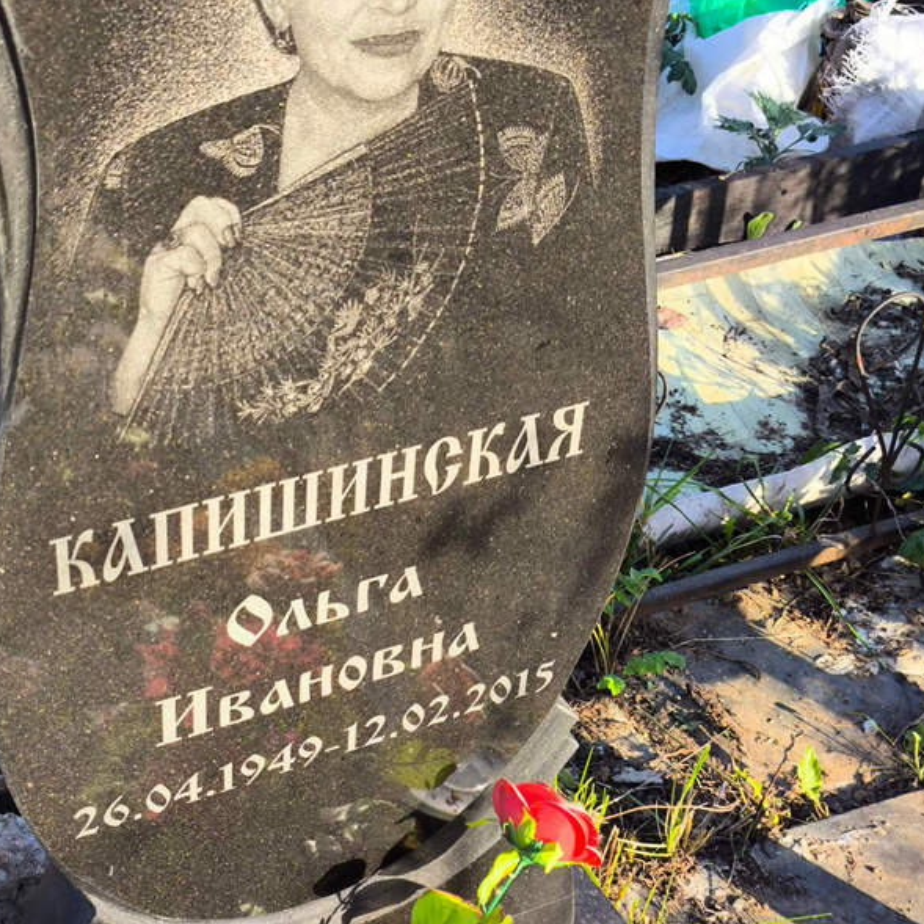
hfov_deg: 28.4
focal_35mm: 60
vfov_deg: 28.6
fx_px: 1812
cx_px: 316
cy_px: 467
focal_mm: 4.71
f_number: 1.7
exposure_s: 1/341
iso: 50
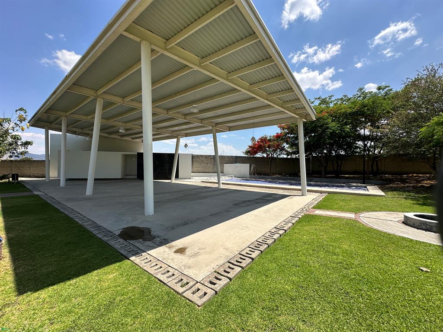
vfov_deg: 85.7
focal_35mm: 14
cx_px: 222
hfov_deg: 102.1
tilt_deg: +3.2
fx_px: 179
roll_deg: -0.5
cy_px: 166
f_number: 2.2
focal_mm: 2.22
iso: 50
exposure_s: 1/1689
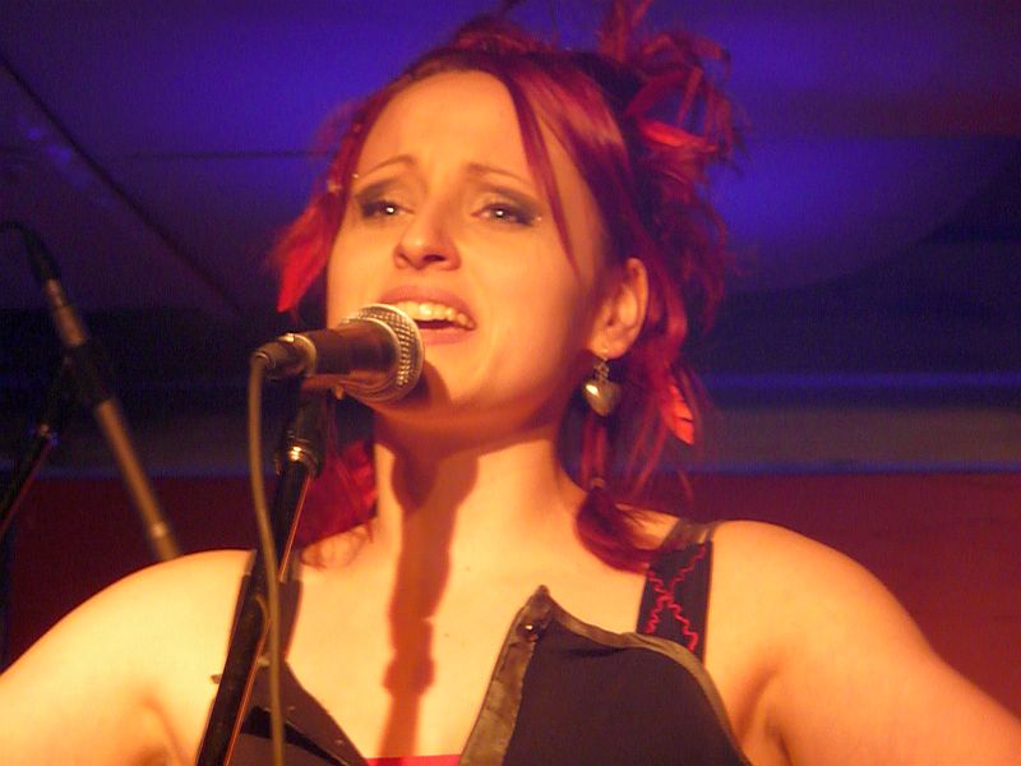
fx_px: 6725
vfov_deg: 6.5
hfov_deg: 8.7
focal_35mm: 228
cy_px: 383
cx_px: 510
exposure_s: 1/13
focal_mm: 39.2
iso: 800
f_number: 4.9
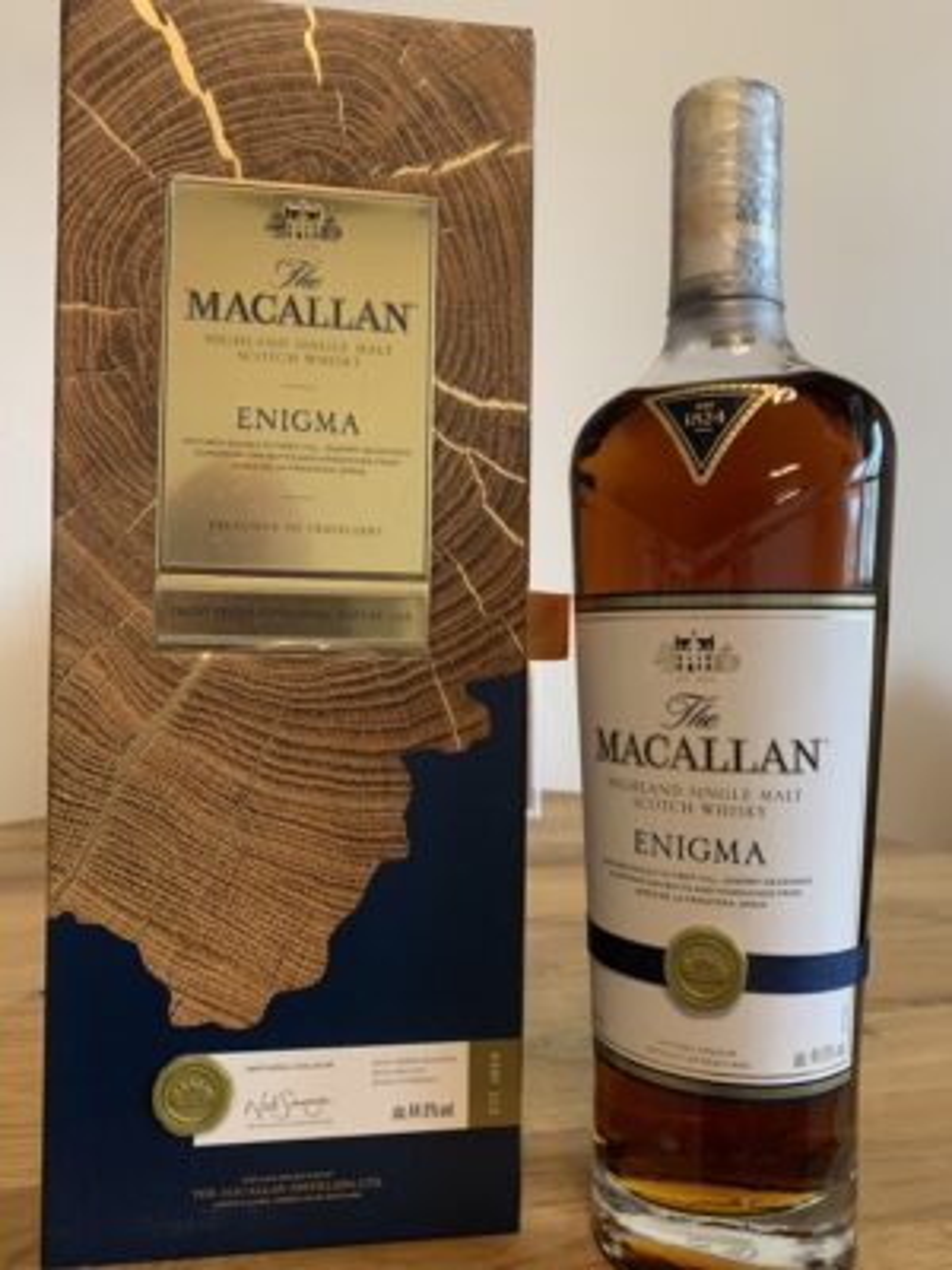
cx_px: 476
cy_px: 635
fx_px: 953
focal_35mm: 26
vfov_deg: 67.3
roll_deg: -0.1
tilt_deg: +0.9
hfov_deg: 53.1
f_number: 1.8
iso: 400
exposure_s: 1/41
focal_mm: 4.25
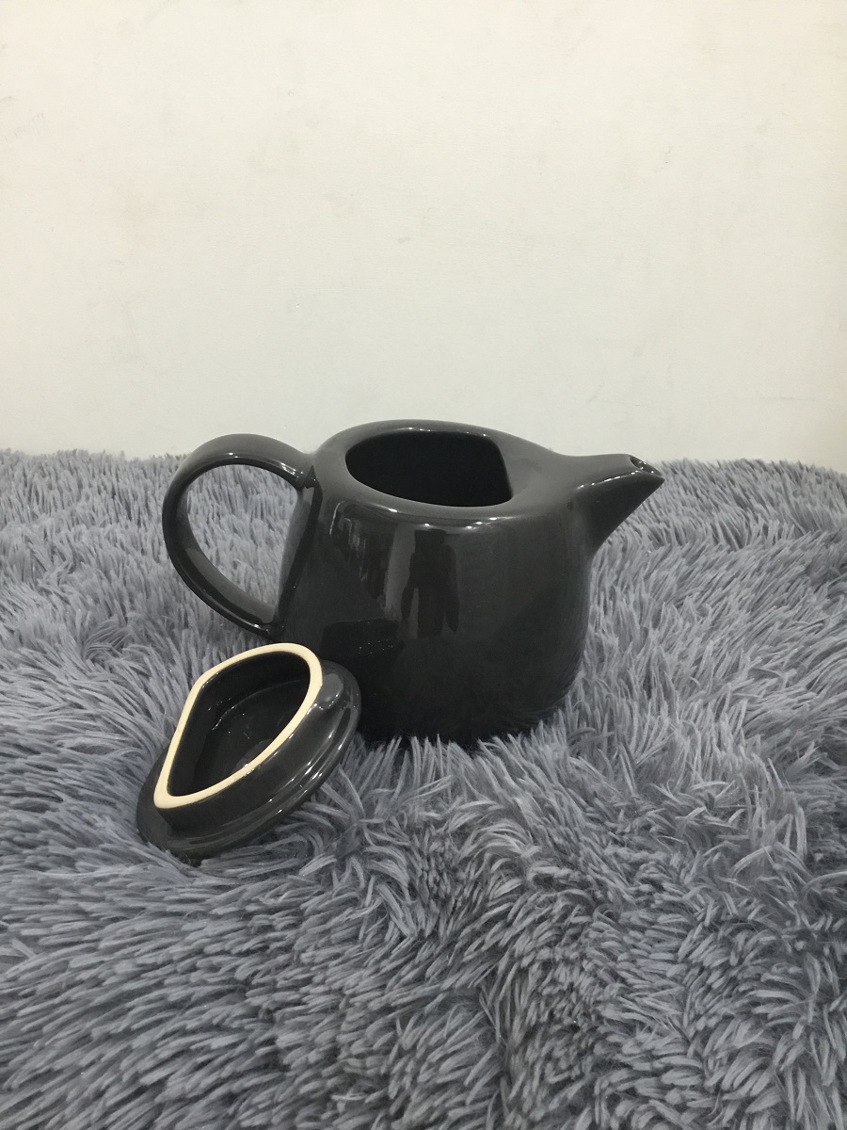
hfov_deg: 45.4
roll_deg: -1.9
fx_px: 1011
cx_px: 424
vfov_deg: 58.4
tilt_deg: -26.1
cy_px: 565
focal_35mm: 31
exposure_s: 1/33
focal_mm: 3.3
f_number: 2.4
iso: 125
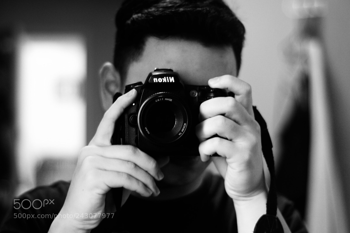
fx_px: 728
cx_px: 175
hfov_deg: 27.0
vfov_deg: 18.1
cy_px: 116
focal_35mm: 75
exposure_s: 1/30
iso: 400
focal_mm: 50
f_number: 1.8
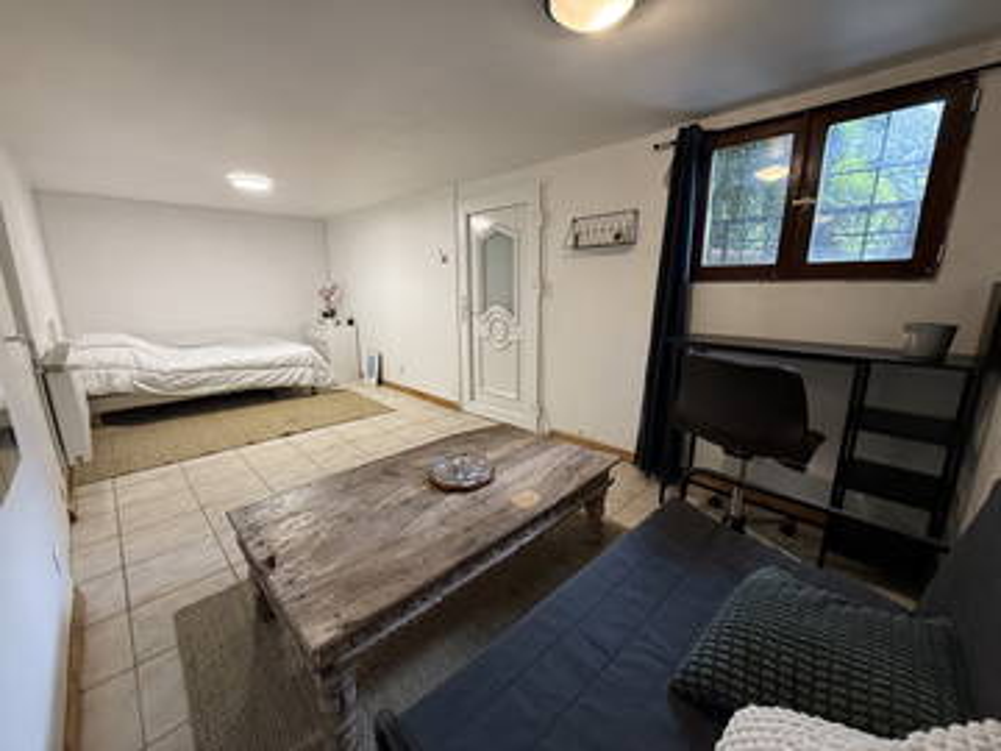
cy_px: 376
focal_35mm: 14
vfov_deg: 85.7
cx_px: 500
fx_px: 405
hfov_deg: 102.1
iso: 250
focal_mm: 2.22
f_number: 2.2
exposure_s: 1/50
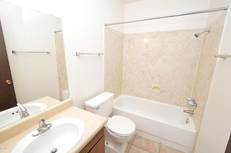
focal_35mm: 15
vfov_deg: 77.2
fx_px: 96
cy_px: 76
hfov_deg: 100.4
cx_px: 116
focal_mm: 10
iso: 450
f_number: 3.5
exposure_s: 1/60
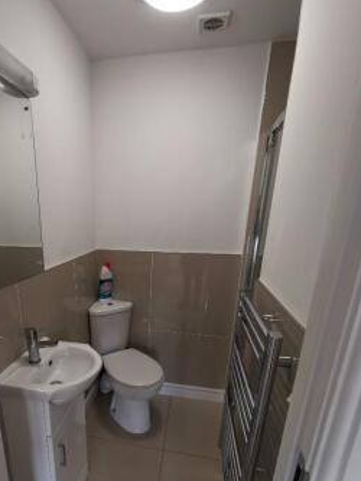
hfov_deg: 62.2
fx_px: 292
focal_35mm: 21
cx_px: 127
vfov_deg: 77.5
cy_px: 303
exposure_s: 1/100
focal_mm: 2.35
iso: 200
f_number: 2.2
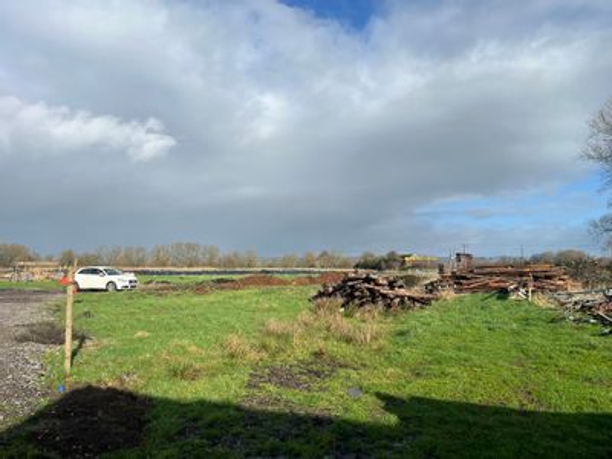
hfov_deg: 67.3
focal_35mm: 26
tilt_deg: +4.3
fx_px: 460
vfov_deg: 53.1
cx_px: 306
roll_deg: -1.0
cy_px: 230
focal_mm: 5.1
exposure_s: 1/4651
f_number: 1.6
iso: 50
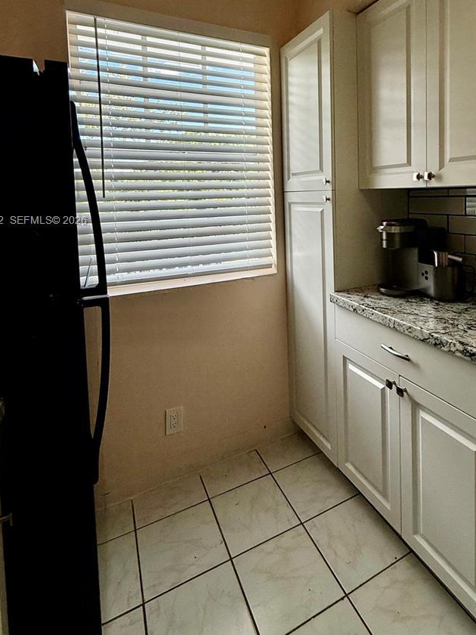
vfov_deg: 79.5
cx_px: 287
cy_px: 221
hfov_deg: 65.3
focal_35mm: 20
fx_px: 367
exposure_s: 1/271
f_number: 2.2
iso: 50
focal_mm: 2.22
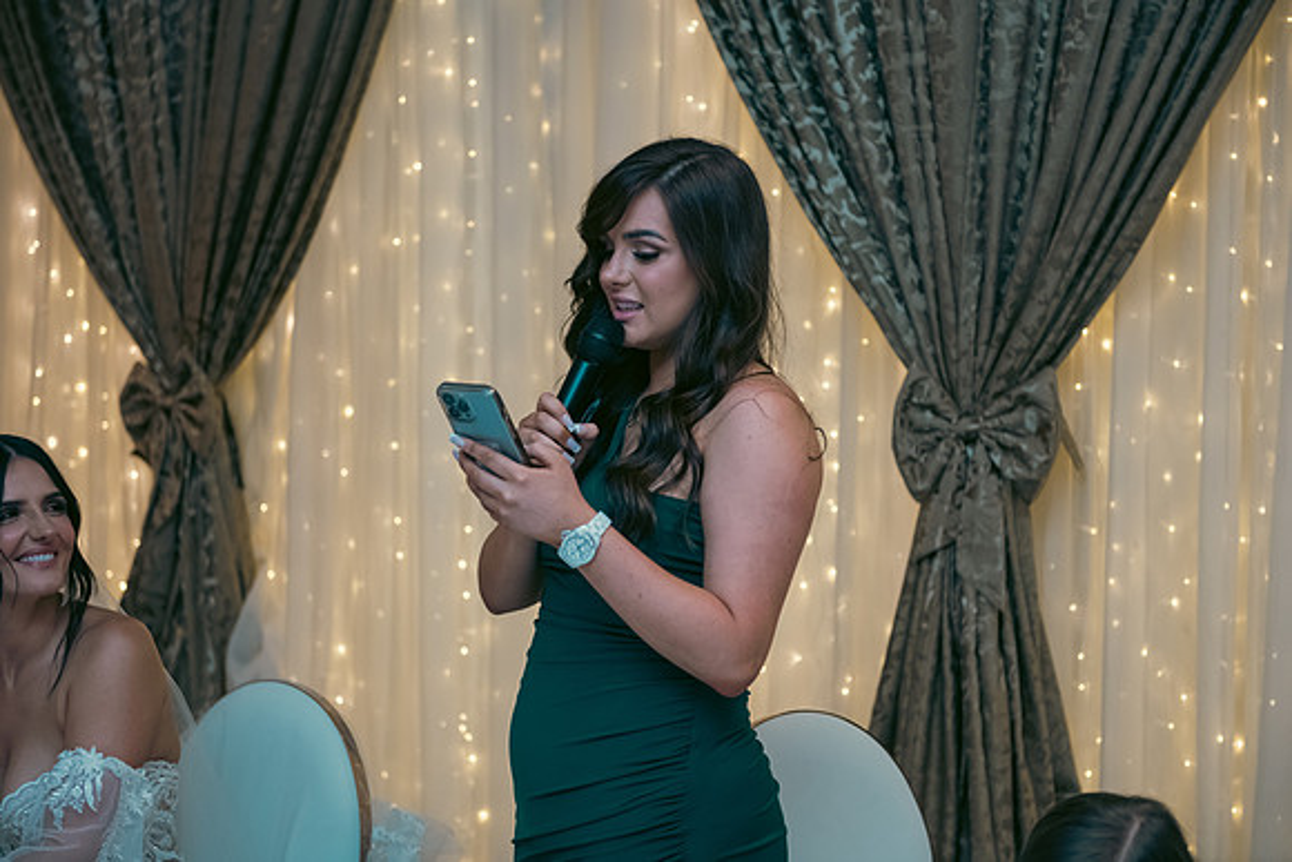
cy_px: 431
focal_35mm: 62
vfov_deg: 21.9
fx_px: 2226
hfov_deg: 32.4
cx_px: 646
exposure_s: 1/160
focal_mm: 62
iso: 800
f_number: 3.5
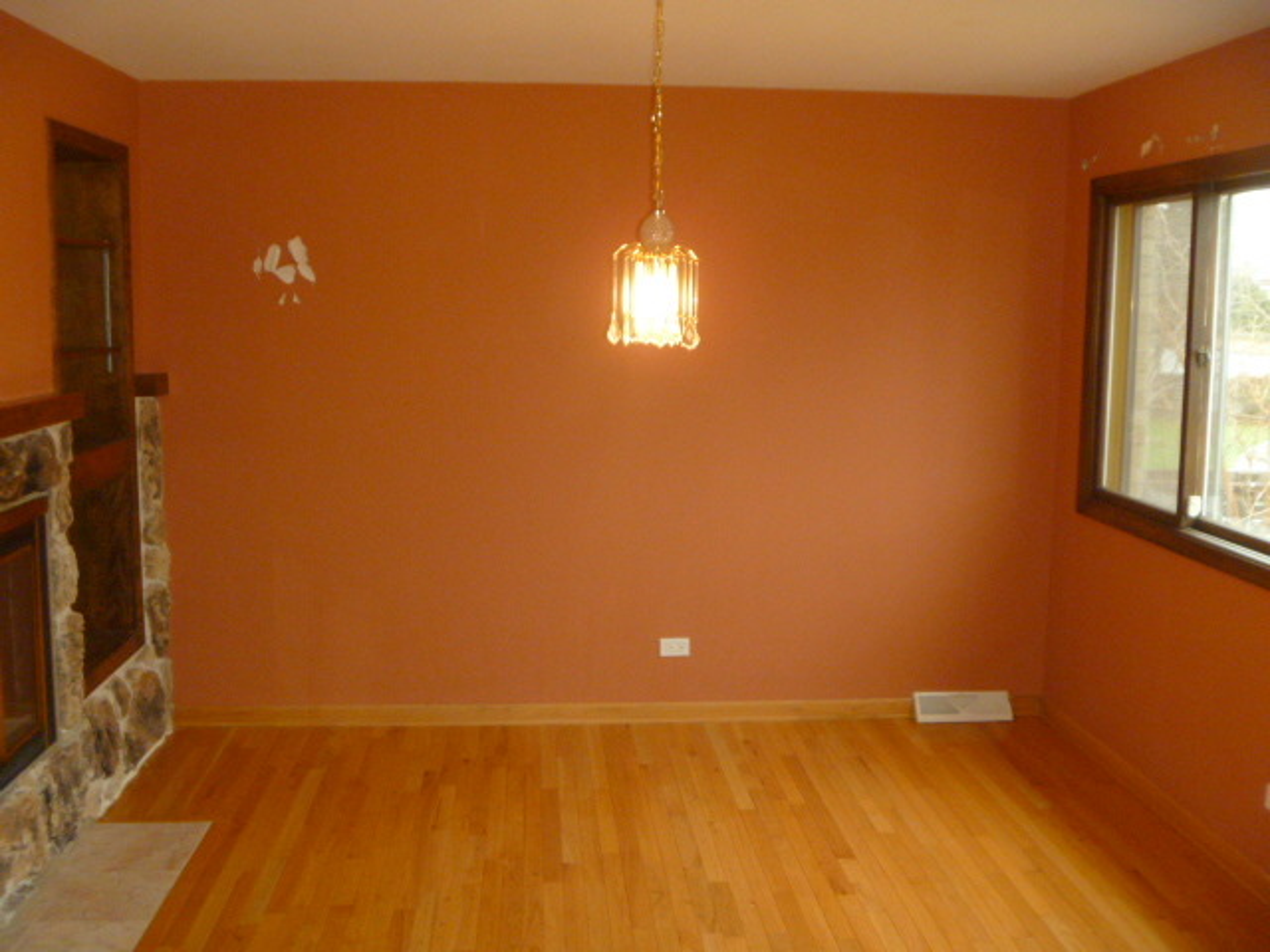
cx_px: 635
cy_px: 476
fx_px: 1284
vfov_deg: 40.7
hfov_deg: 52.6
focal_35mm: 35
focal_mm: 6.3
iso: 320
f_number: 3.5
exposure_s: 1/30
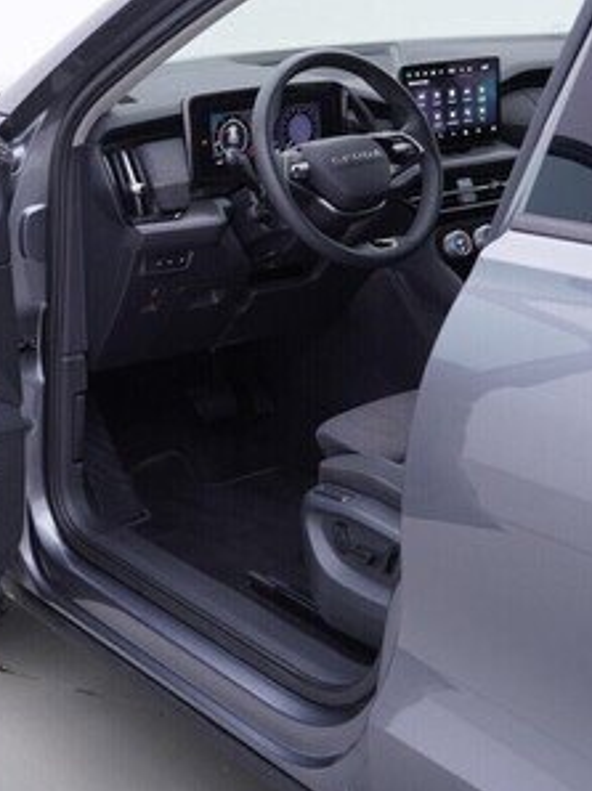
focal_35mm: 64
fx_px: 1461
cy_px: 312
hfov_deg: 22.5
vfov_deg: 30.2
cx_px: 96
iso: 125
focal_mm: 24
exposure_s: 1/50
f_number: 3.2
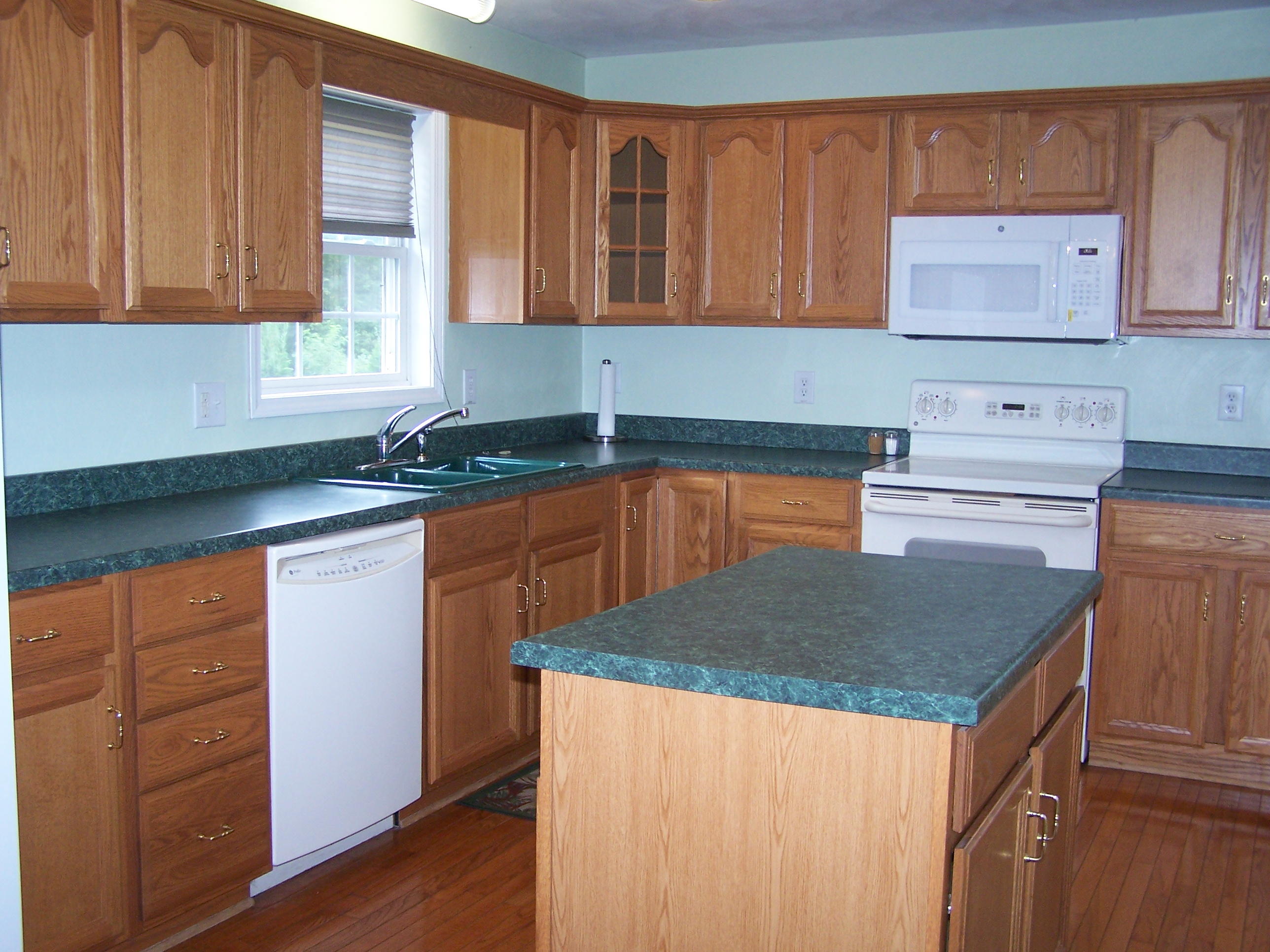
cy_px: 476
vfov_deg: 37.7
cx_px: 635
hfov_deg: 49.0
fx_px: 1394
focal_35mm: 38
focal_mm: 6.3
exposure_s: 1/60
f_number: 2.8
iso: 140
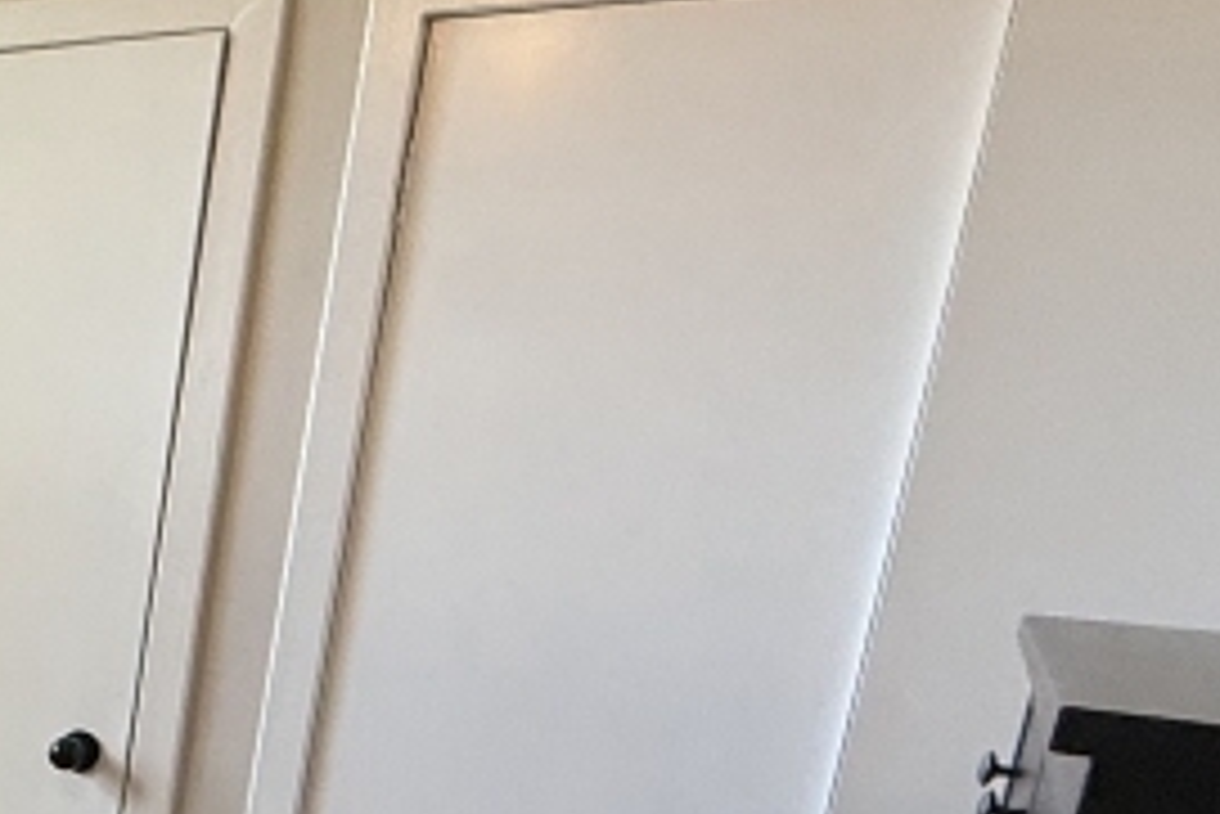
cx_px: -473
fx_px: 1865
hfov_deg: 28.0
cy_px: 859
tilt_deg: -12.6
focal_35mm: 55
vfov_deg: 23.4
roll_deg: -3.1
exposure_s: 1/87
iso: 320
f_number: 2.2
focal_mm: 2.22
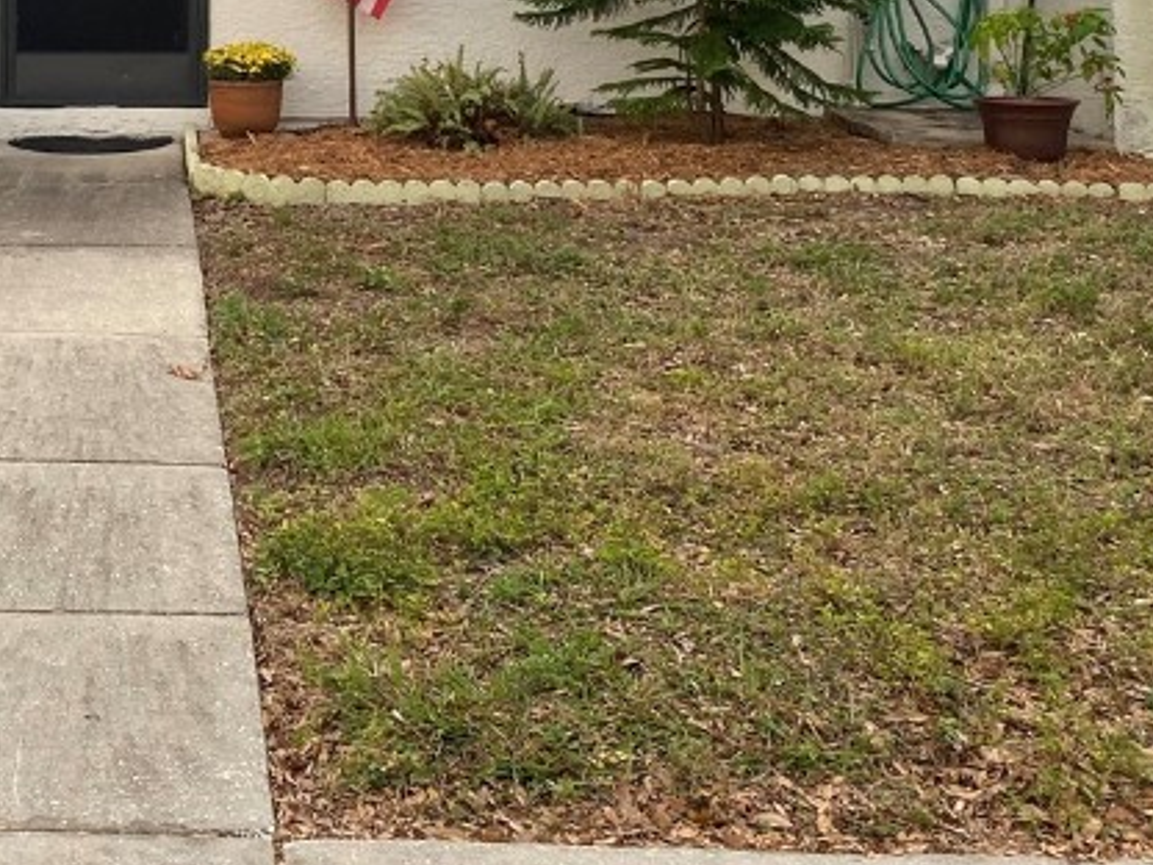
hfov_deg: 28.9
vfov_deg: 21.9
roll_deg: -0.4
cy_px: -55
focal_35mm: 64
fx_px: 2132
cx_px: 83
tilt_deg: +1.1
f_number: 1.8
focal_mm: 4.25
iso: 32
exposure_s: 1/597
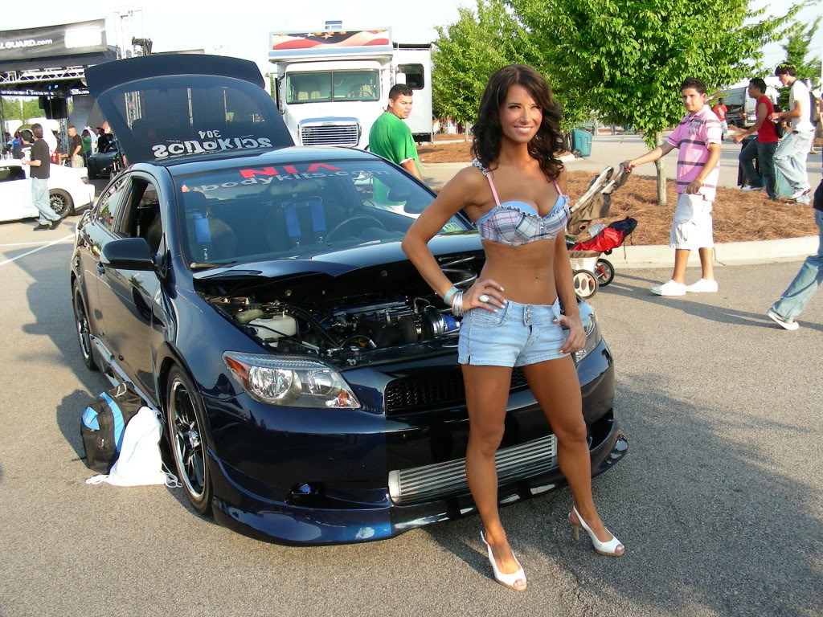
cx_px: 412
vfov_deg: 37.7
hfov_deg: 49.0
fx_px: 903
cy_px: 308
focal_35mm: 38
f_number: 4
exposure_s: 1/176
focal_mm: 6.3
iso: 50
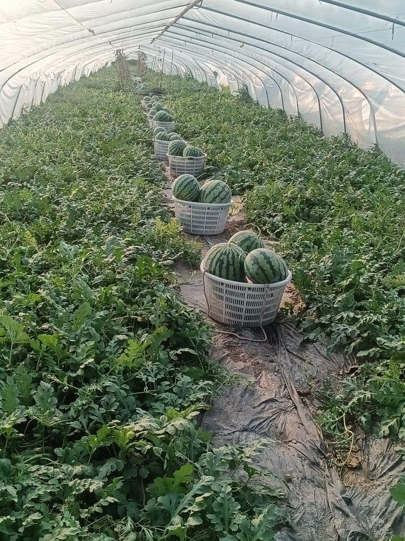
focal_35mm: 39
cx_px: 202
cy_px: 270
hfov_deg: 36.8
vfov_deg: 47.9
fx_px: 609
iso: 100
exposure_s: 1/336
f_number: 1.9
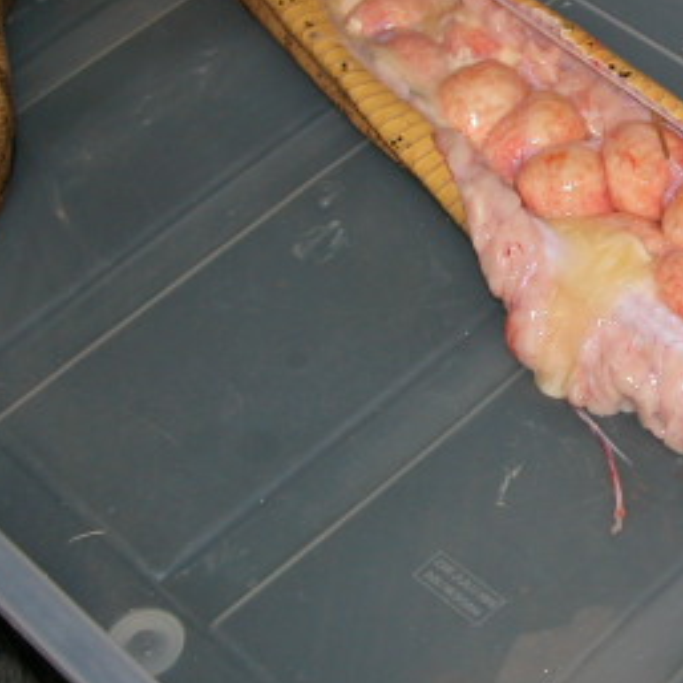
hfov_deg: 21.8
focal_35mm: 77
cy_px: 287
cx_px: 643
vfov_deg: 22.5
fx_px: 1719
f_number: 2.8
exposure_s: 1/60
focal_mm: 8.9
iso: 100
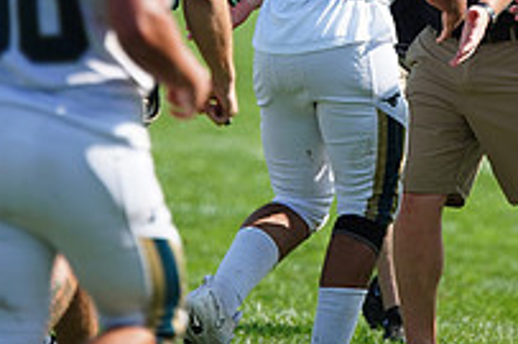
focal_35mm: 857
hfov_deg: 2.4
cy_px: 14
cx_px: 339
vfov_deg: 1.6
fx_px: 12321
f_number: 2.8
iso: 400
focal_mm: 300
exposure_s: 1/4000
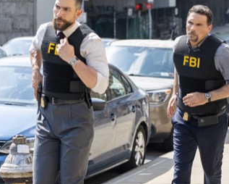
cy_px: 70
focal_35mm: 148
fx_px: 1004
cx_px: 143
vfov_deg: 10.4
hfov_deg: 13.0
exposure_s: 1/2500
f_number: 5.6
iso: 1000
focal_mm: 100
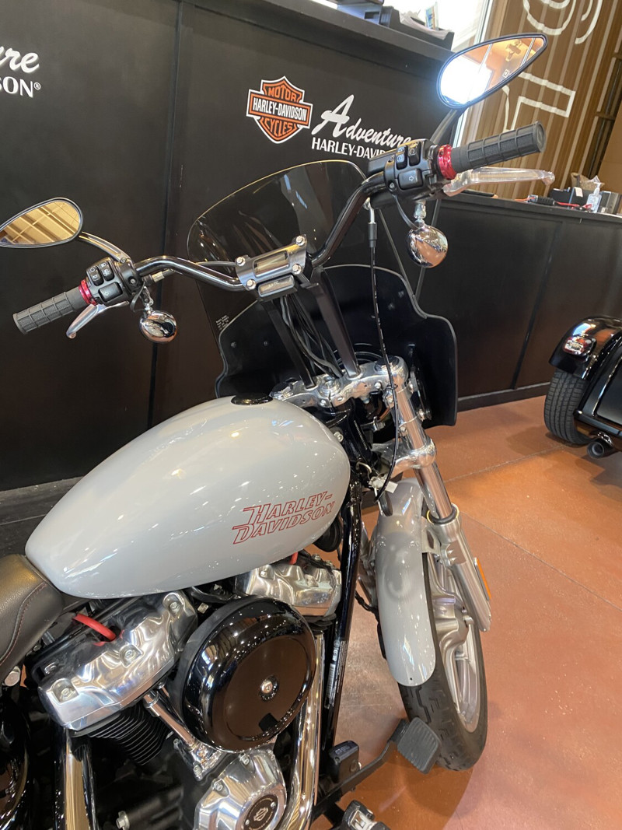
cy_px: 415
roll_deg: -9.2
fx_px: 623
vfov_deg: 67.3
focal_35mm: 26
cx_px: 311
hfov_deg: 53.1
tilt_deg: -22.5
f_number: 1.8
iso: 250
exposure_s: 1/60
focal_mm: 4.25
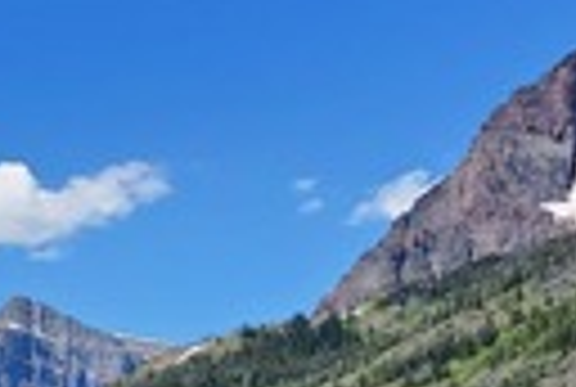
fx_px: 1892
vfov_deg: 11.4
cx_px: 117
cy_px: 482
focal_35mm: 118
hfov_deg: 17.2
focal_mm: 4.3
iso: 50
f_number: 2.4
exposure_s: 1/1403
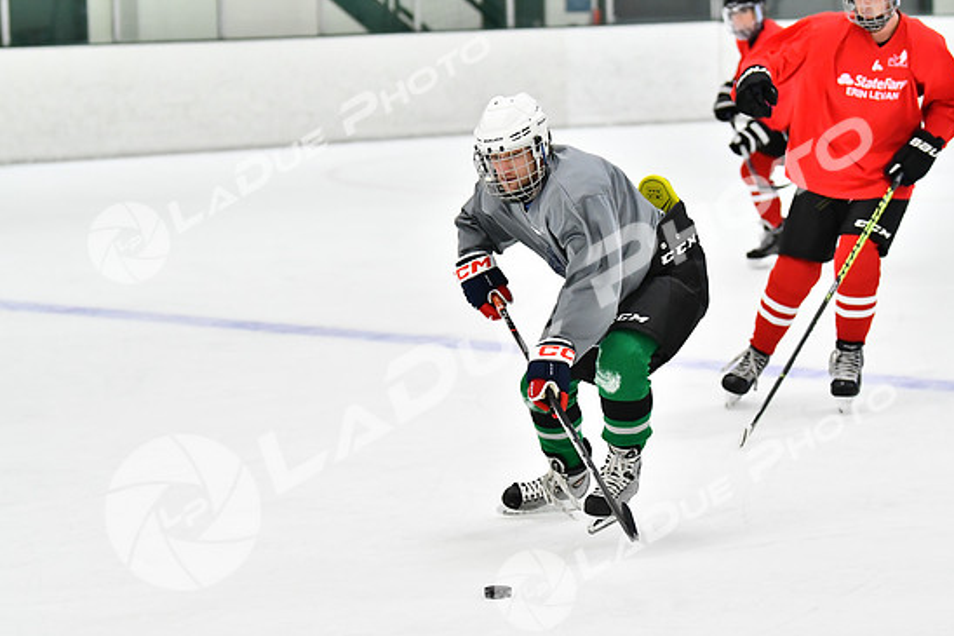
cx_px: 491
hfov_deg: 12.7
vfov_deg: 8.5
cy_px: 334
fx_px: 4291
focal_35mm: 162
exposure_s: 1/1250
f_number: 2.8
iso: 5000
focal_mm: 102
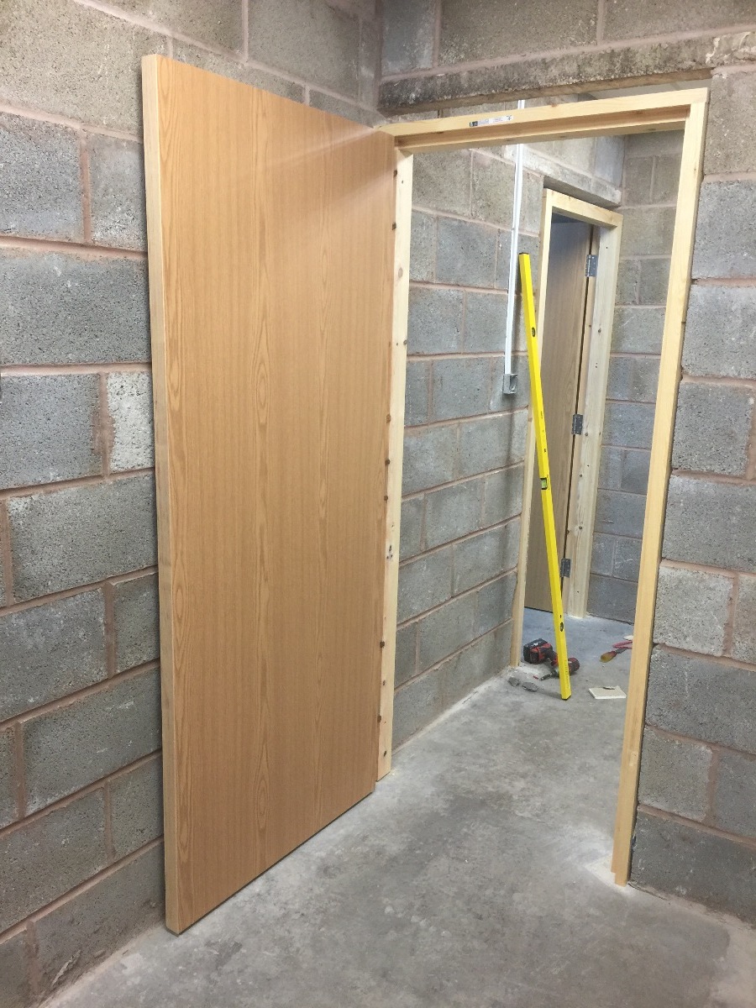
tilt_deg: -10.7
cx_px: 378
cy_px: 504
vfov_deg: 61.7
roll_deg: -1.3
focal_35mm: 29
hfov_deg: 48.2
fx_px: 844
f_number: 2.2
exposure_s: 1/33
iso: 50
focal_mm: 4.15
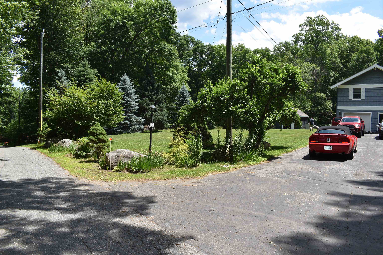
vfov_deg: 47.9
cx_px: 192
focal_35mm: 27
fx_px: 287
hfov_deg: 67.4
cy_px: 128
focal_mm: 18
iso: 100
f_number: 8
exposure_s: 1/200
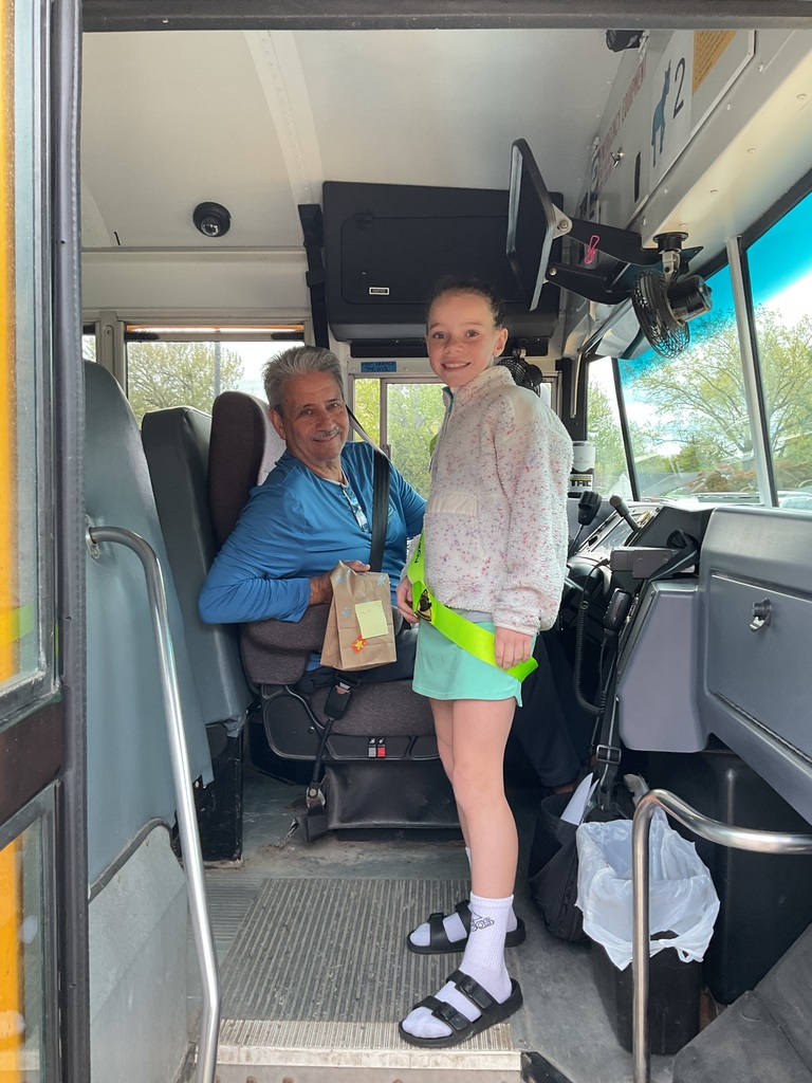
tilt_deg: -2.9
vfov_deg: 61.7
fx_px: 907
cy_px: 542
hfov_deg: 48.2
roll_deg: -1.0
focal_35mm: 29
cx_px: 406
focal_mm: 3
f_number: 1.8
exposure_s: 1/60
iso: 50
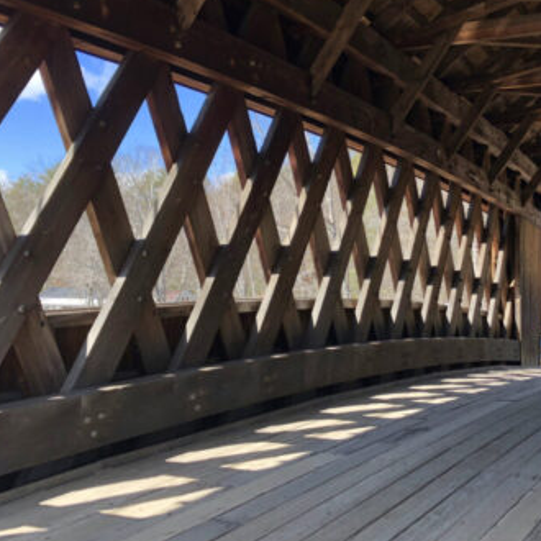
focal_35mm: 48
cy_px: 211
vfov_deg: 35.2
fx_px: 849
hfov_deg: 35.2
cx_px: 336
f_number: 1.8
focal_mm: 3.99
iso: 20
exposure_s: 1/235
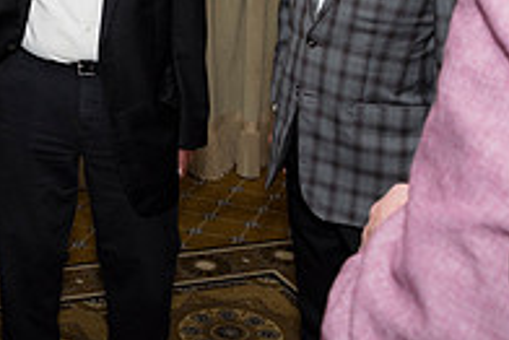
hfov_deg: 27.1
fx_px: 1005
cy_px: -61
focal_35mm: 71
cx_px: 21
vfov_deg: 18.3
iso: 800
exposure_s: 1/125
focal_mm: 24
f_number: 5.6
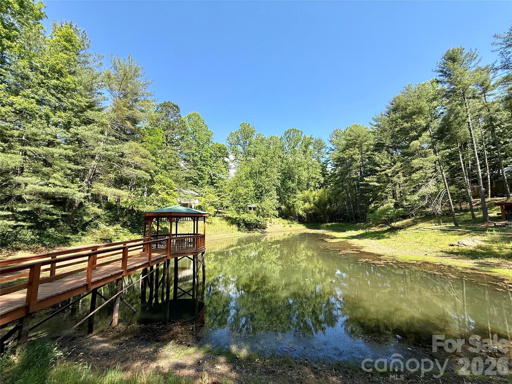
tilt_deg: +7.4
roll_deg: +1.9
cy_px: 192
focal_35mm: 14
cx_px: 256
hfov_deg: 102.1
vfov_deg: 85.7
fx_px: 207
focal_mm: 2.22
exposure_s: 1/679
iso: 50
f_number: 2.2
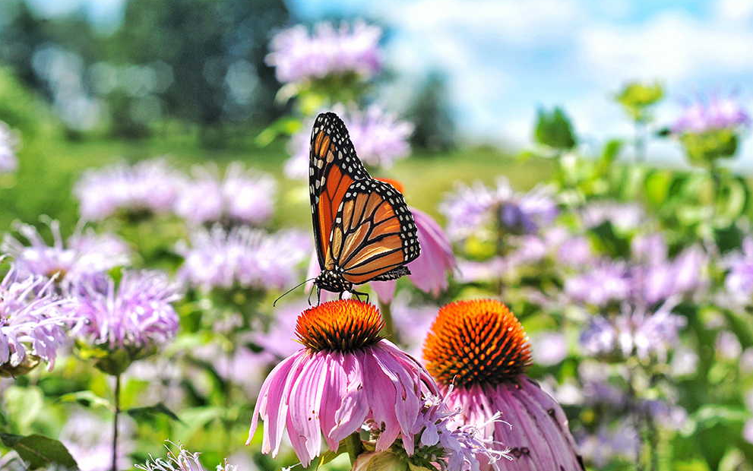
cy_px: 236
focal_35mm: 77
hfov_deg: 26.8
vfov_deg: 17.0
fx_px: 1581
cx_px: 378
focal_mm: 50
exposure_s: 1/1600
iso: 400
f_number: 4.5
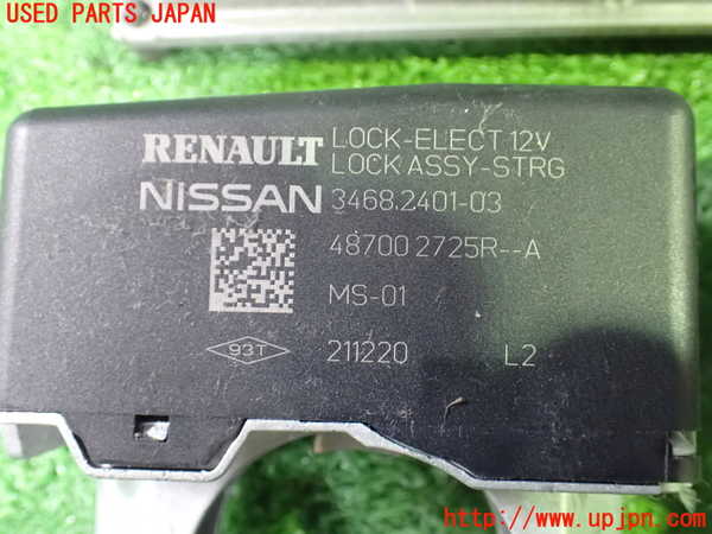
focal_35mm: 38
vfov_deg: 37.7
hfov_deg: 49.0
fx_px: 782
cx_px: 356
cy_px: 267
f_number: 2.7
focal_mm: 6.83
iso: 1600
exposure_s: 1/25
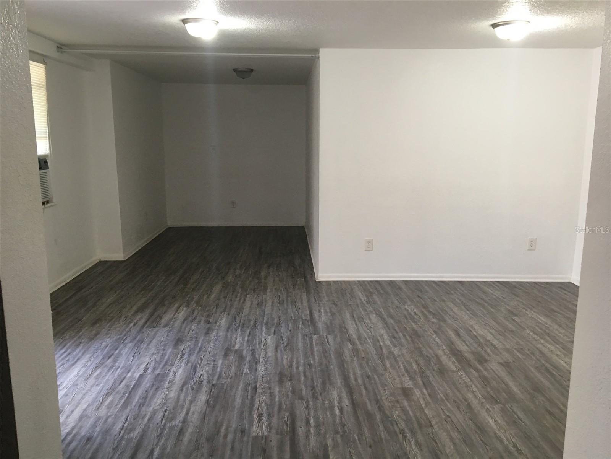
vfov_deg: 48.2
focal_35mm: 29
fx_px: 512
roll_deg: +0.8
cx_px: 306
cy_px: 230
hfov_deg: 61.7
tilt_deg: -9.8
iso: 100
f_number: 2.2
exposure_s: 1/30
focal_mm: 4.15
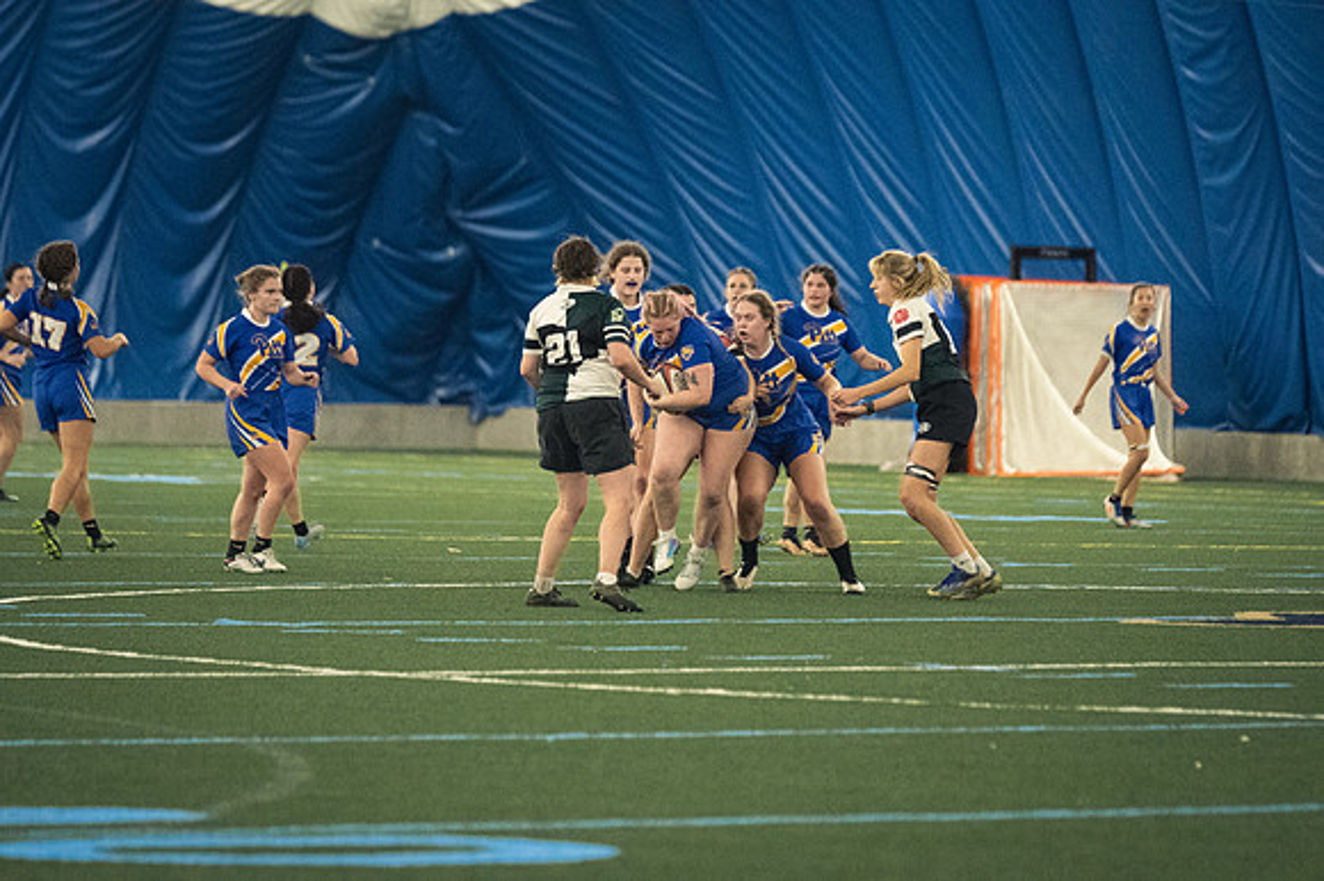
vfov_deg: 4.6
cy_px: 440
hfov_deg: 6.9
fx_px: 11027
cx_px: 662
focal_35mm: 300
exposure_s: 1/500
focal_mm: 200
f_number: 2.8
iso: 10000
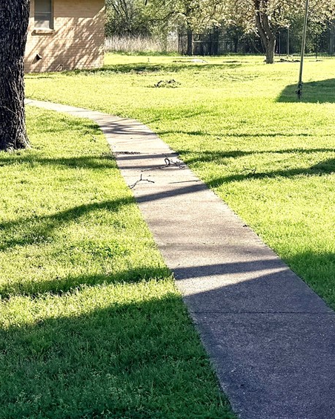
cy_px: 58
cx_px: 44
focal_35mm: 85
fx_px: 1052
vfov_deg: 22.0
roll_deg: -0.7
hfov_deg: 17.9
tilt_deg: -1.2
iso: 80
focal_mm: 6.76
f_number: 1.78
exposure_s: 1/3425
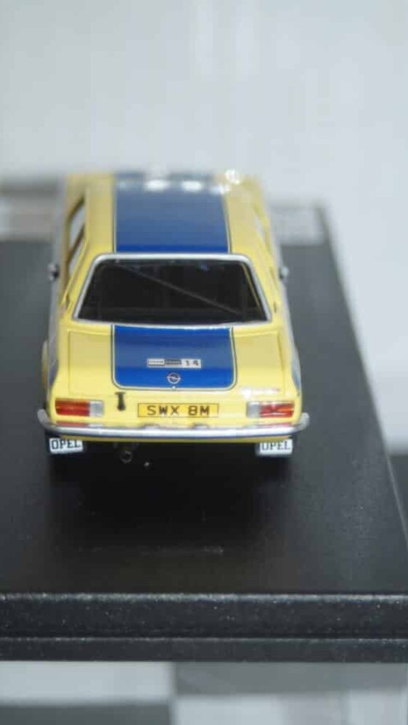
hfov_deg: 9.6
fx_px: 2424
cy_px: 362
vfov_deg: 17.0
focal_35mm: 126
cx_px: 182
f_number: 5.6
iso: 400
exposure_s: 1/60
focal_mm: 80
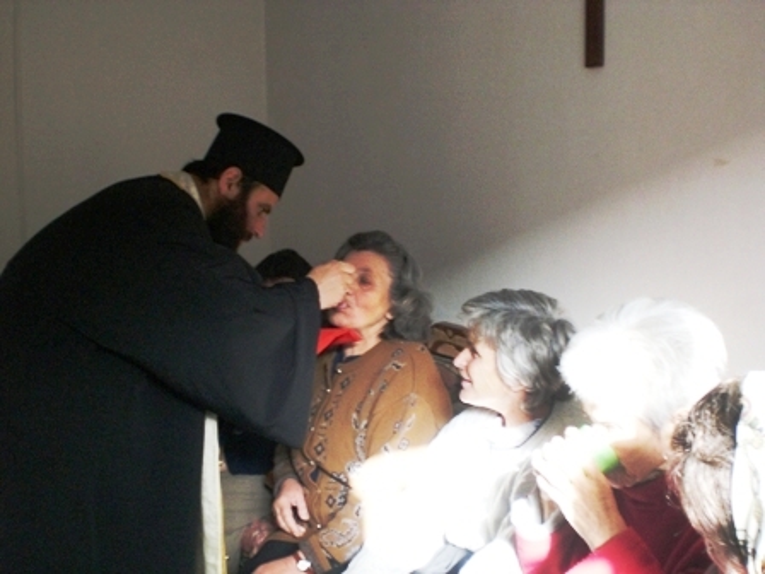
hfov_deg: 49.0
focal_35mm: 38
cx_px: 382
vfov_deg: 37.7
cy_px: 287
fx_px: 840
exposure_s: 1/125
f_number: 3.1
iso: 200
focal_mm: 6.3
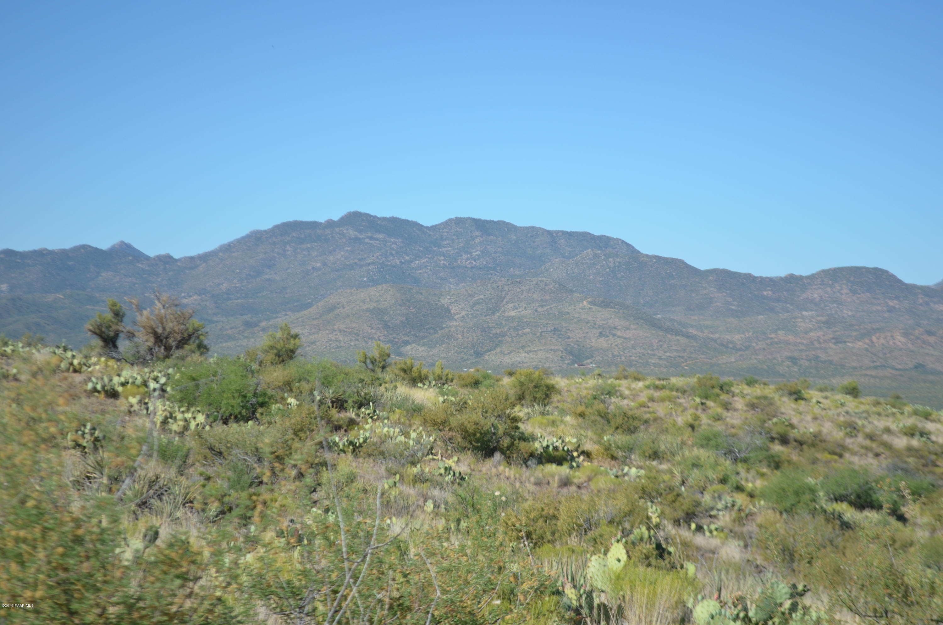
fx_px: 2157
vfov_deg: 16.5
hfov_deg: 24.7
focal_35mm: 82
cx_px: 472
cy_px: 312
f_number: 5.6
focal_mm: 55
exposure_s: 1/800
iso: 200
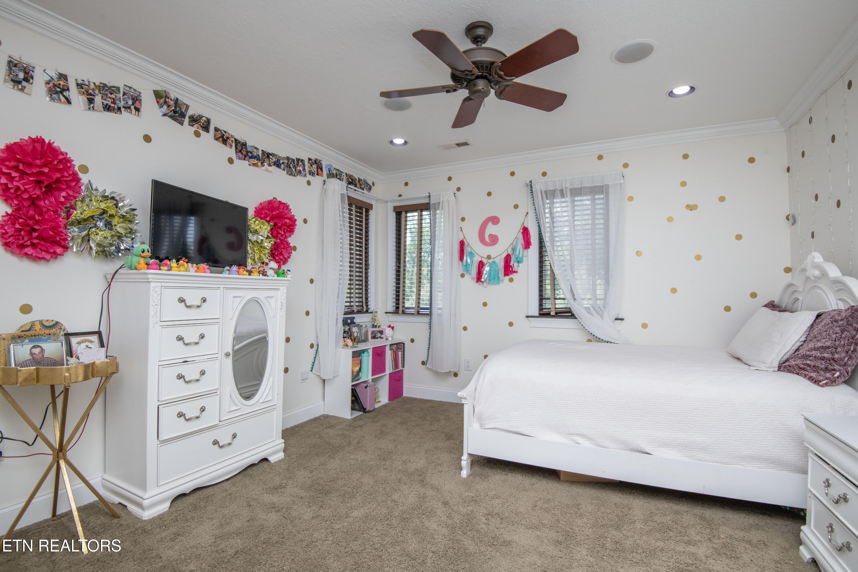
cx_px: 429
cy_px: 286
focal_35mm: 16
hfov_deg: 96.7
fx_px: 381
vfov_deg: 73.7
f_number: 10
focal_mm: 16
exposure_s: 1/60
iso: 500
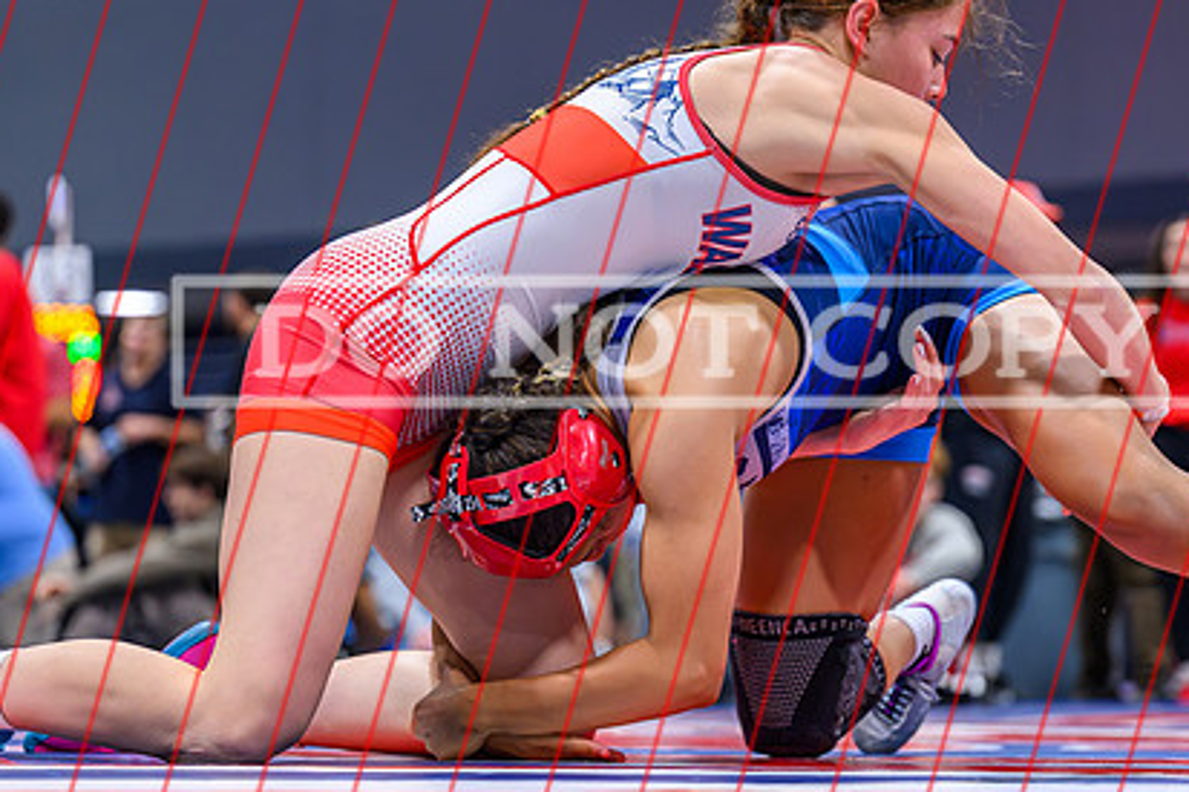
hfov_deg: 16.1
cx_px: 649
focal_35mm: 127
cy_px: 475
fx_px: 4193
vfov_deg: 10.8
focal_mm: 75
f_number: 2.8
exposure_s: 1/800
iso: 3200
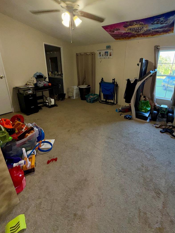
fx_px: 108
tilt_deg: -19.1
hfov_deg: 77.9
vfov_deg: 94.1
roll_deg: -3.0
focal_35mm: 16
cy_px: 104
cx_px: 97
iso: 64
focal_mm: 2.22
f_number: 2.2
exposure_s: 1/60
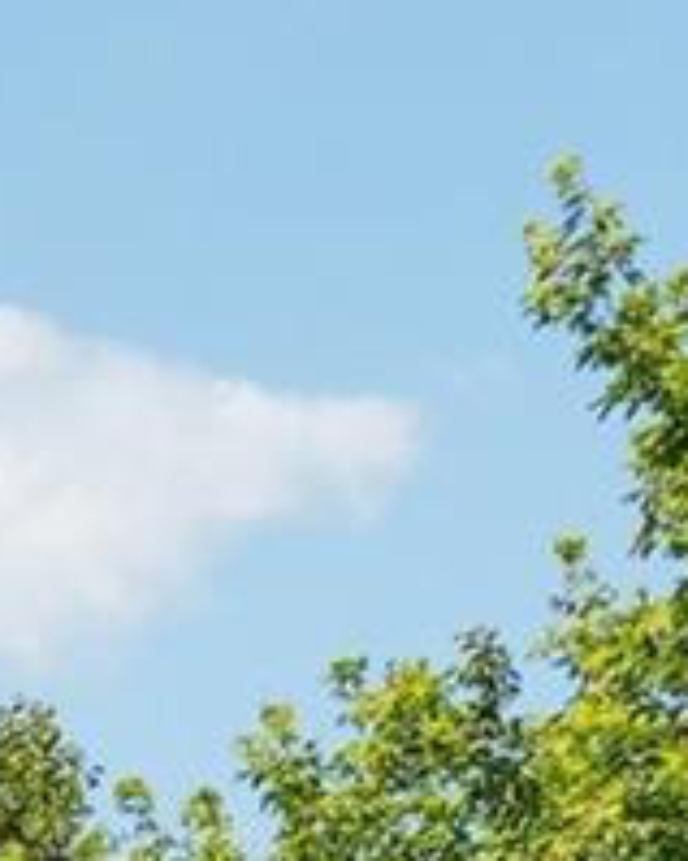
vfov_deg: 13.9
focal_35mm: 125
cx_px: -1484
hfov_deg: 9.3
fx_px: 3178
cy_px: 1510
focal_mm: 11
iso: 100
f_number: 8
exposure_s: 1/350
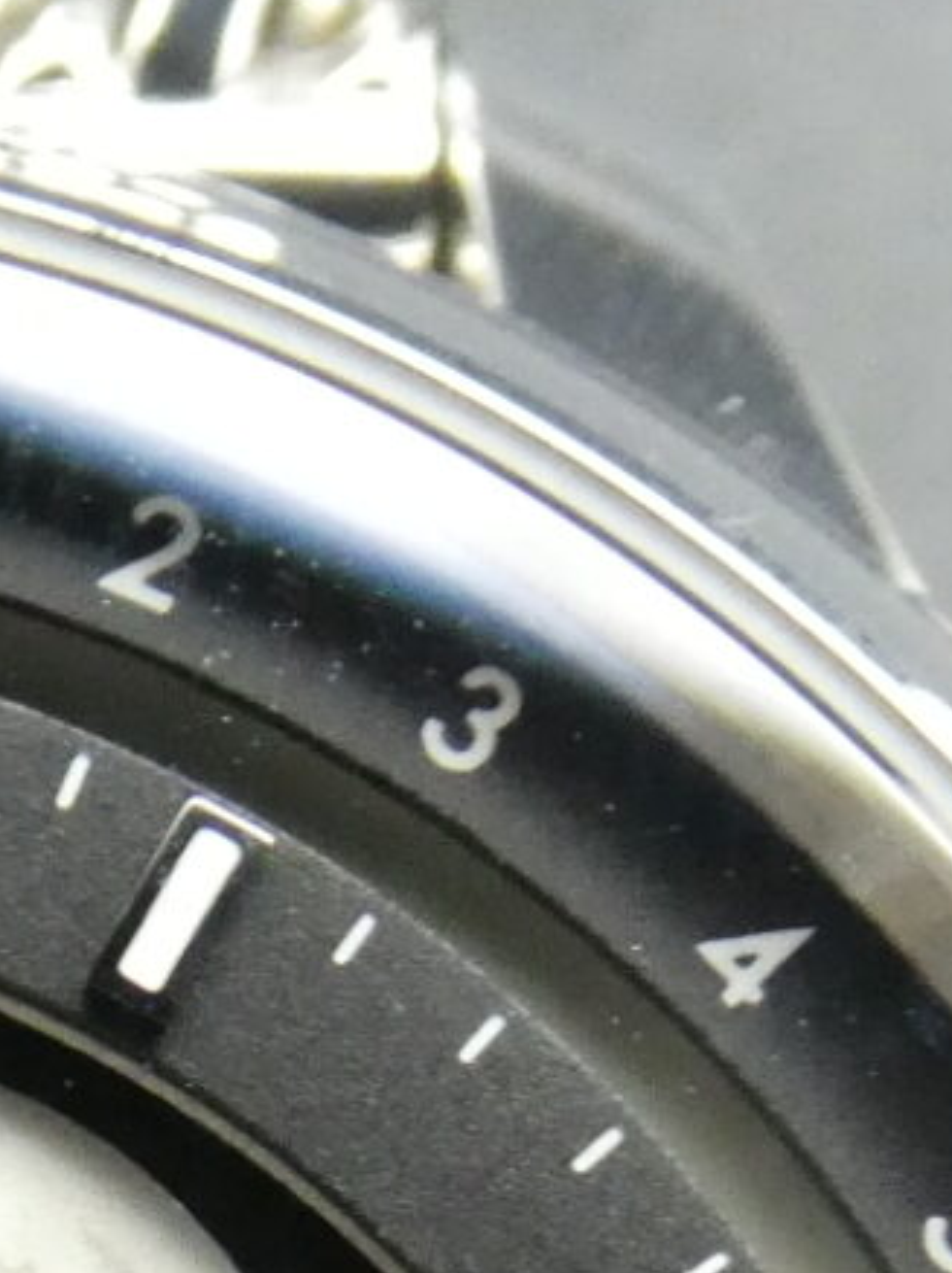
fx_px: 9474
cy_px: 2243
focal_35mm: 258
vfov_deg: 7.5
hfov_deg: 5.6
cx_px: -868
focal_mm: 7.8
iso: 800
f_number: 3.9
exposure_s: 1/80
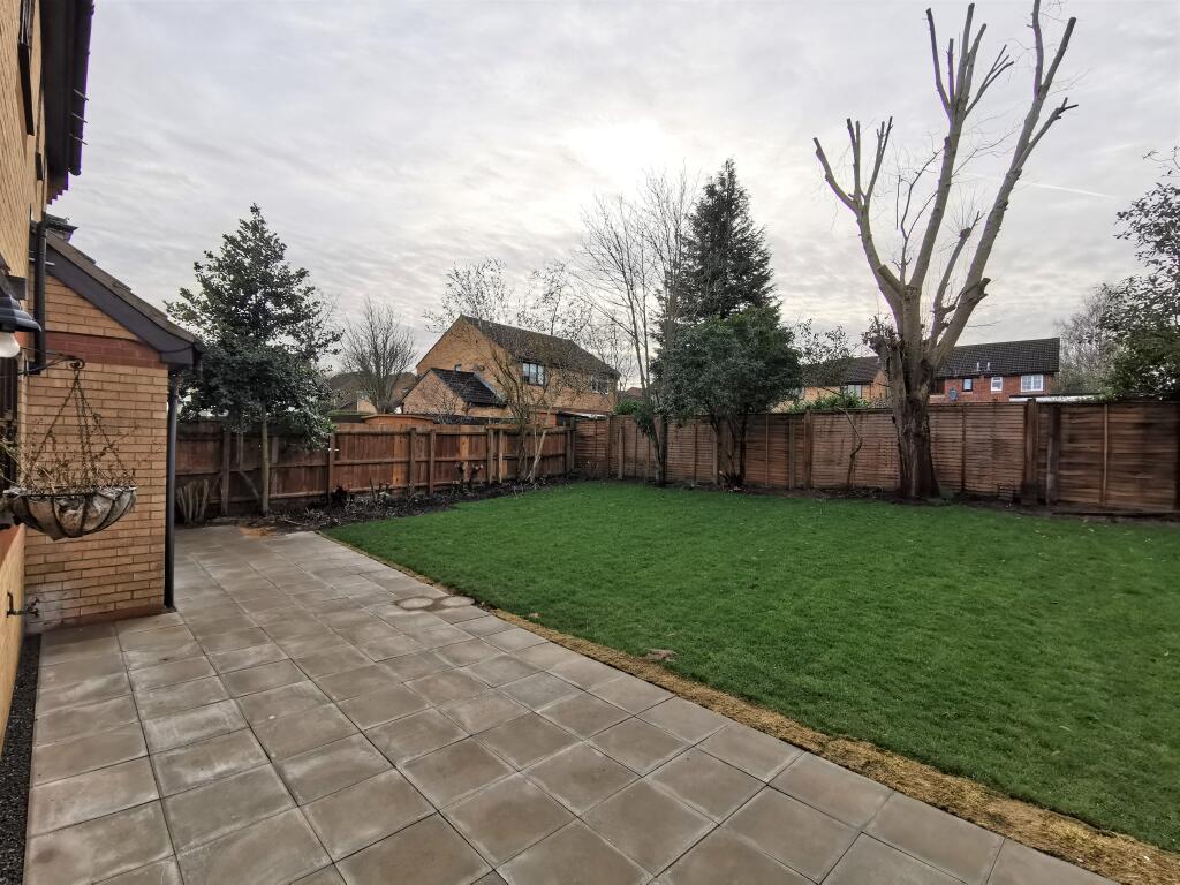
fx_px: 545
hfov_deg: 94.5
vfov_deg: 78.1
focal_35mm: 16
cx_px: 590
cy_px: 442
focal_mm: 2.35
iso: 50
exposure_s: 1/164
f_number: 2.2
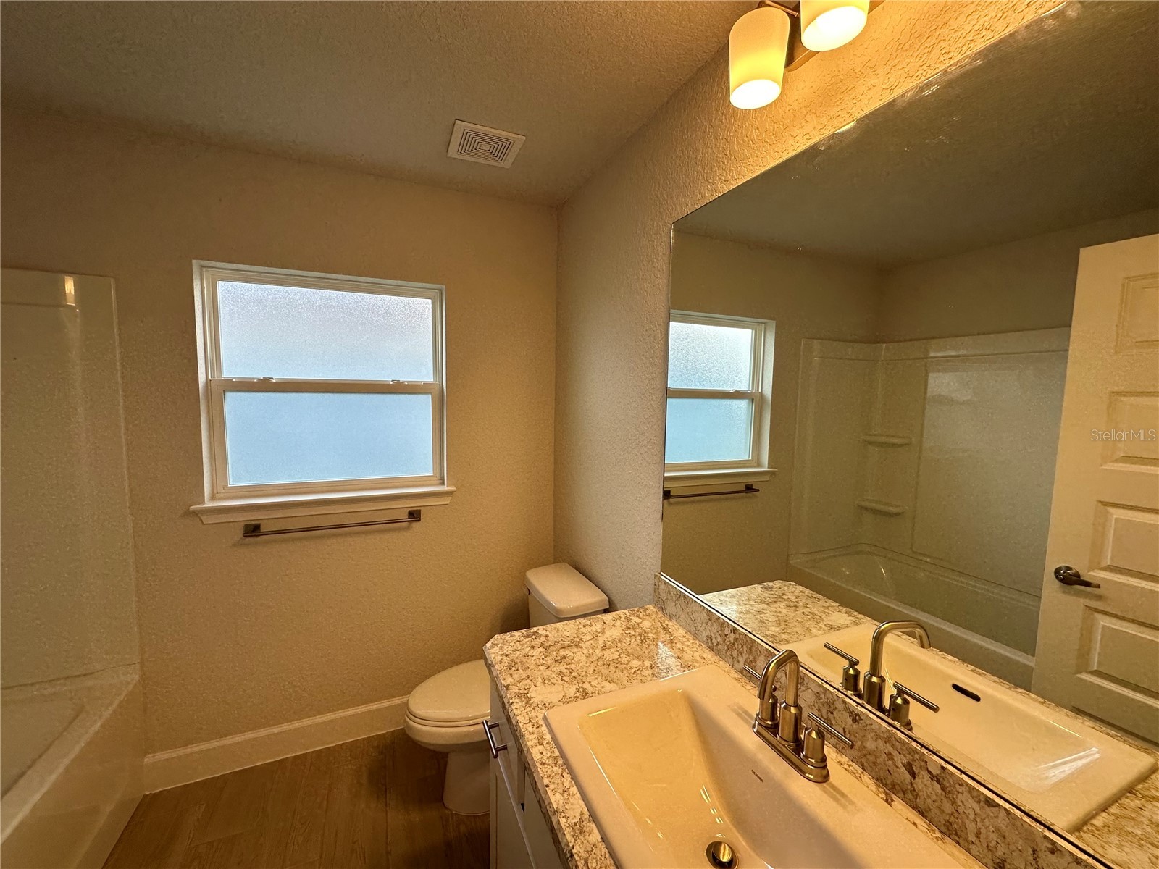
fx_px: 469
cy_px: 434
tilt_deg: -4.7
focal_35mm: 14
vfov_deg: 85.7
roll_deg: -0.9
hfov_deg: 102.1
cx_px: 580
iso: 50
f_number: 2.2
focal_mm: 2.22
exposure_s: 1/120
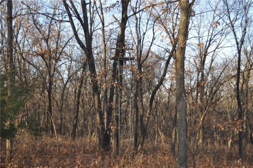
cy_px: 84
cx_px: 126
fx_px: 274
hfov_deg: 49.6
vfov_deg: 34.1
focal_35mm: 39
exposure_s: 1/200
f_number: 4.5
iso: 200
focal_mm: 26
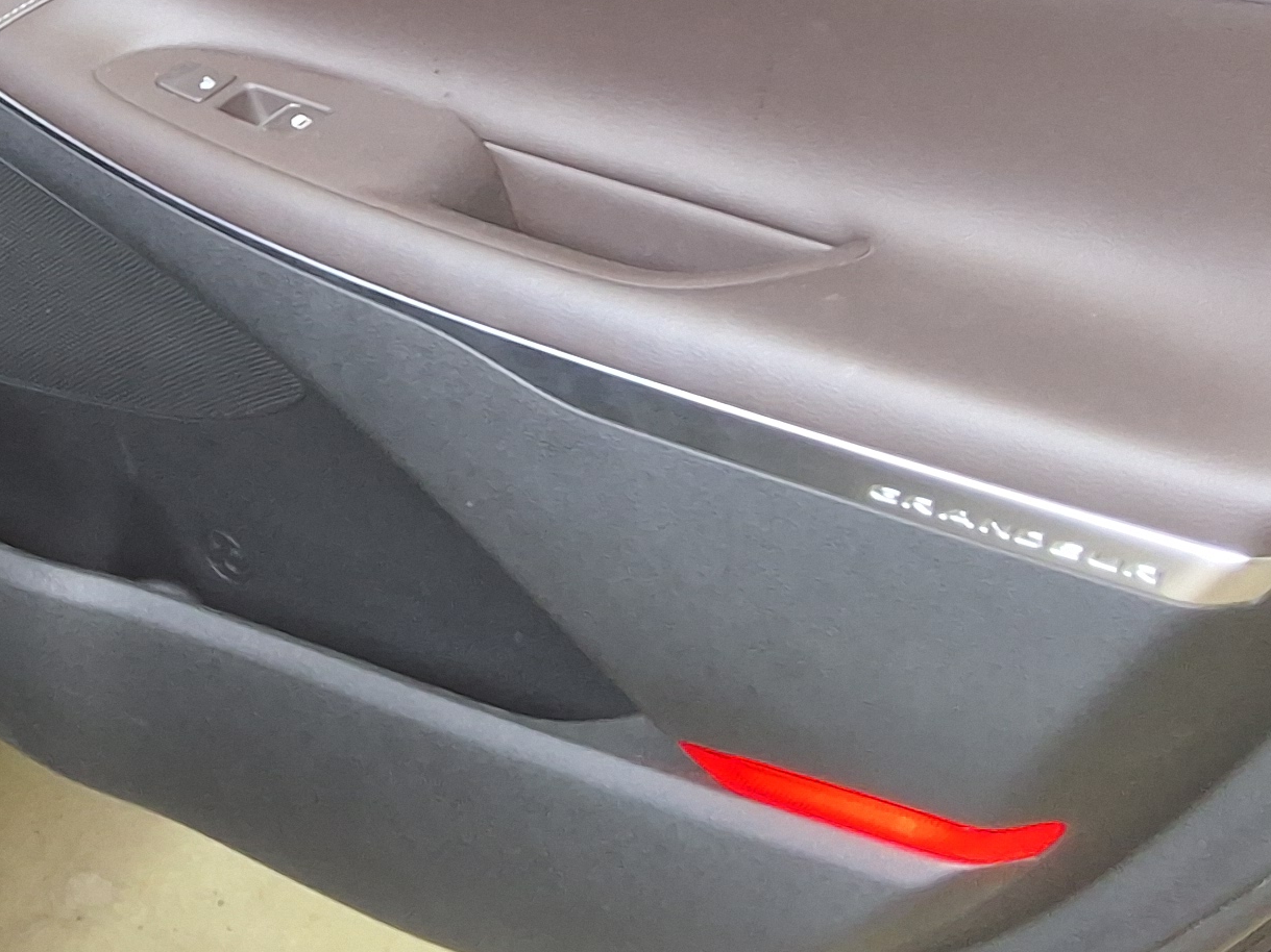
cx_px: -387
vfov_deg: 19.0
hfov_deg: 23.1
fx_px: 2754
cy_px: -56
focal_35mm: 75
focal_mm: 2.91
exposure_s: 1/40
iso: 64
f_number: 1.9
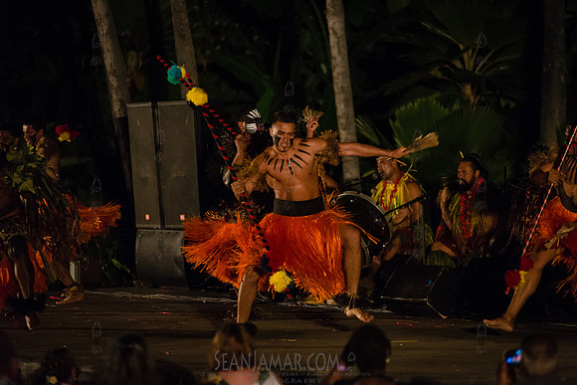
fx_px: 2485
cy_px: 192
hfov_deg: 13.2
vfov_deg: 8.9
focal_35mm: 155
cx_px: 288
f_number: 2.8
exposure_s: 1/320
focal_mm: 155
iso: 4000
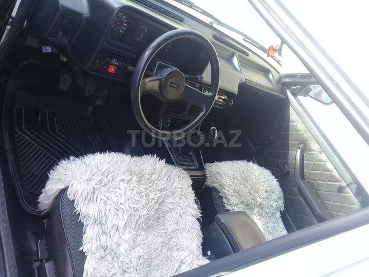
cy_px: 138
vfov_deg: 45.4
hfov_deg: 58.4
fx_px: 330
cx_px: 184
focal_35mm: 31
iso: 64
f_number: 2.2
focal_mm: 3.3
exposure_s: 1/120
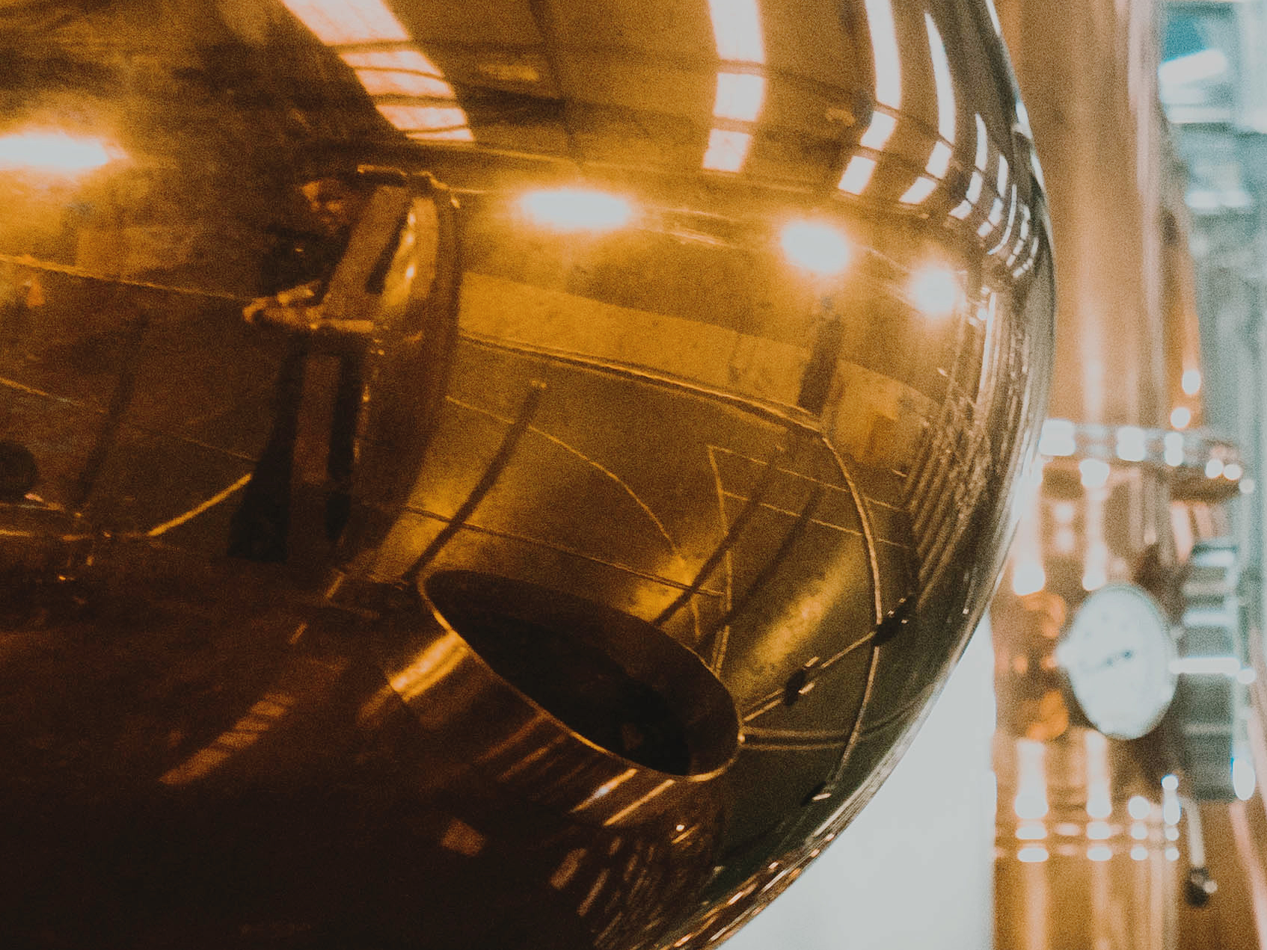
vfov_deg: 9.6
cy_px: 1128
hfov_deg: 12.8
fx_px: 5601
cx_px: 1047
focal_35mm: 153
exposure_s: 1/20
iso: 800
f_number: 4.5
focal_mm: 25
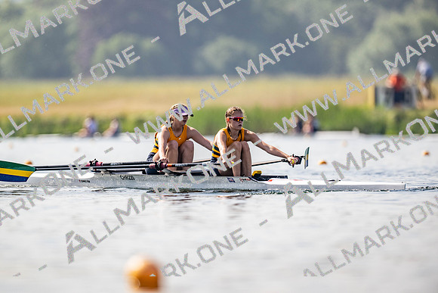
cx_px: 219
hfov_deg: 3.4
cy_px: 146
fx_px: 7301
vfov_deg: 2.3
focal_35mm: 600
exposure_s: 1/2500
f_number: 5
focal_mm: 600
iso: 180
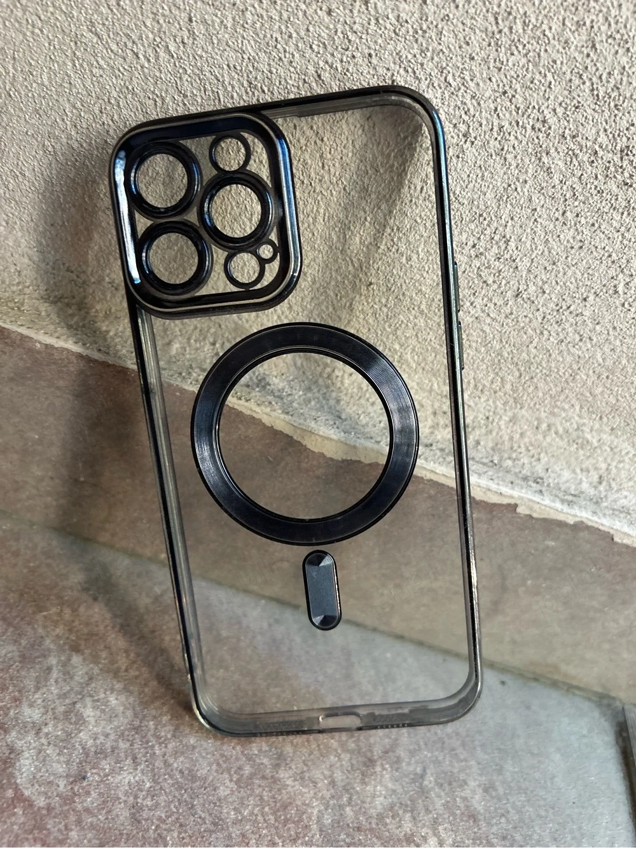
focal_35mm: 26
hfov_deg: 53.0
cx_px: 318
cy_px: 424
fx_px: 637
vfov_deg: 67.3
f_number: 1.5
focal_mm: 5.7
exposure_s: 1/61
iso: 125
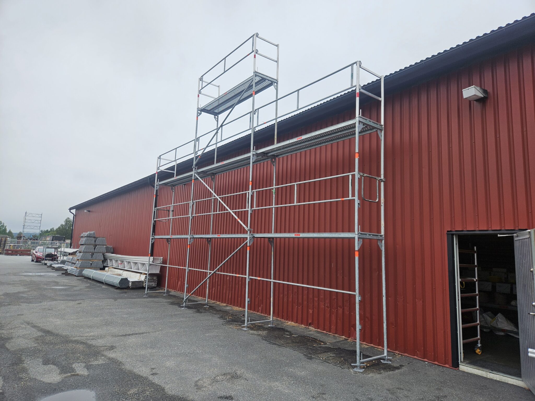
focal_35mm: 23
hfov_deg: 73.9
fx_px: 355
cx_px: 268
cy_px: 200
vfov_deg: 58.9
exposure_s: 1/575
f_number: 1.8
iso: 25
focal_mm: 5.4
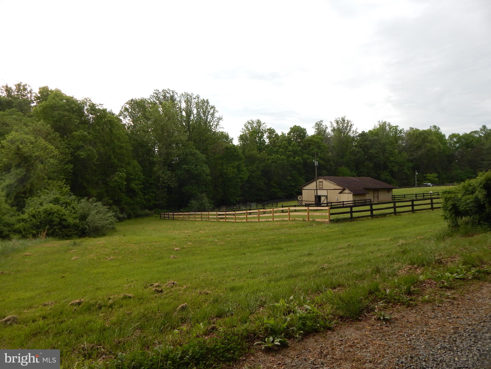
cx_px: 246
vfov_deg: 61.1
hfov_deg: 76.4
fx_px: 312
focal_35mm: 22
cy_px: 184
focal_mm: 4
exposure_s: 1/400
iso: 125
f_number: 3
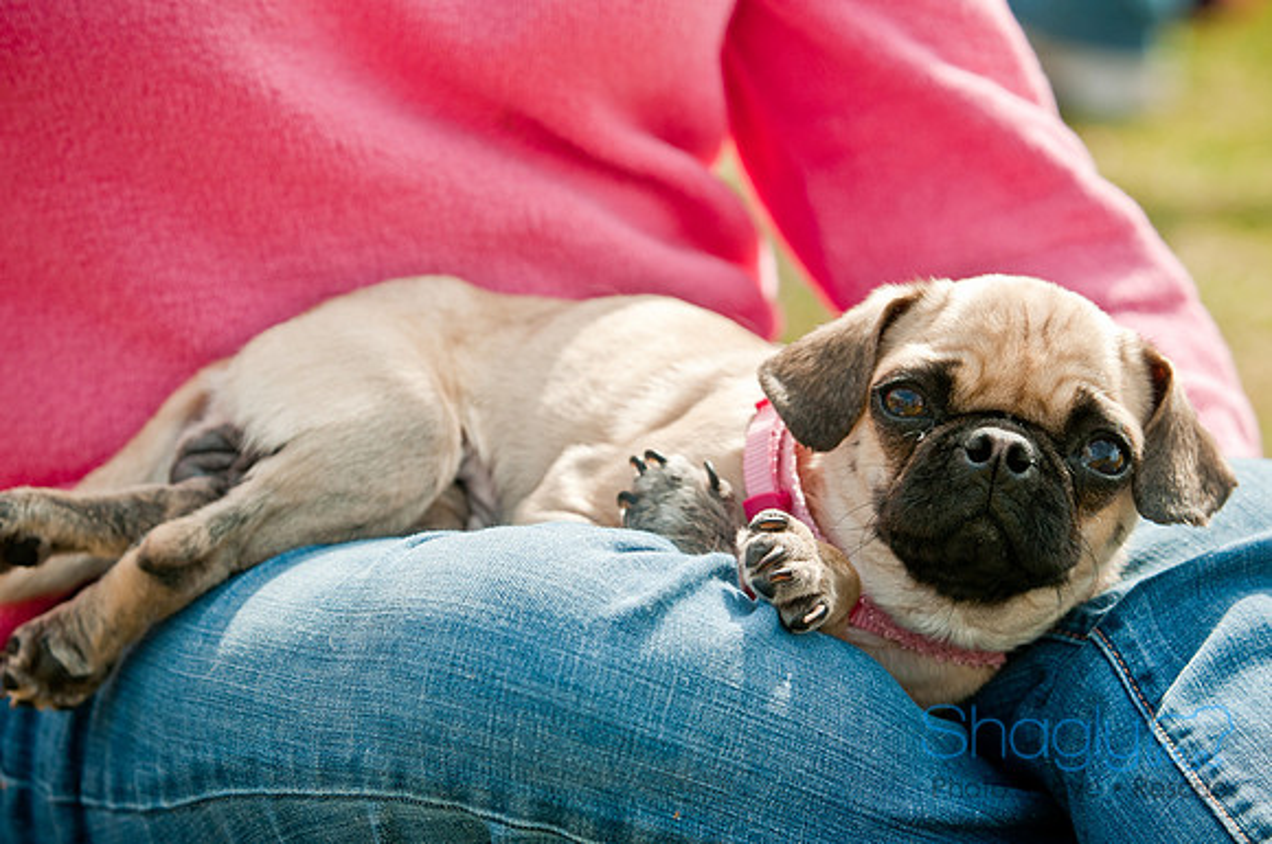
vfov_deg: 8.7
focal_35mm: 158
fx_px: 5557
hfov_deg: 13.1
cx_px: 636
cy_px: 422
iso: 200
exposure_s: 1/640
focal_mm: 105
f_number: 5
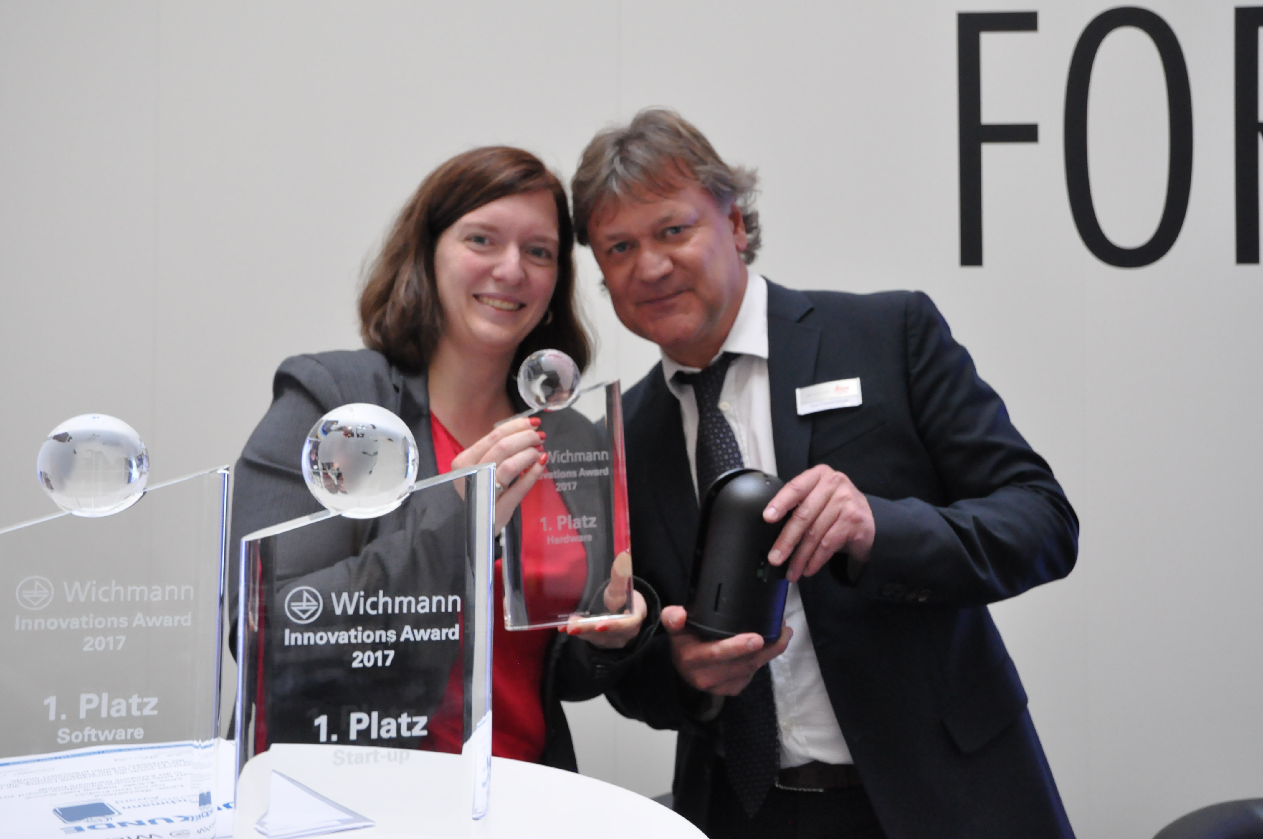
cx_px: 632
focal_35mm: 38
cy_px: 420
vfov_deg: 35.4
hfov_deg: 51.3
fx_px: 1314
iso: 2000
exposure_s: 1/30
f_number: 5.6
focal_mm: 25
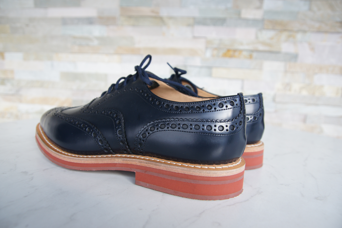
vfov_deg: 50.4
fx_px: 242
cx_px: 171
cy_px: 114
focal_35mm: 26
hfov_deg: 70.5
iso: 200
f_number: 4
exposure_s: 1/40
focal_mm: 17
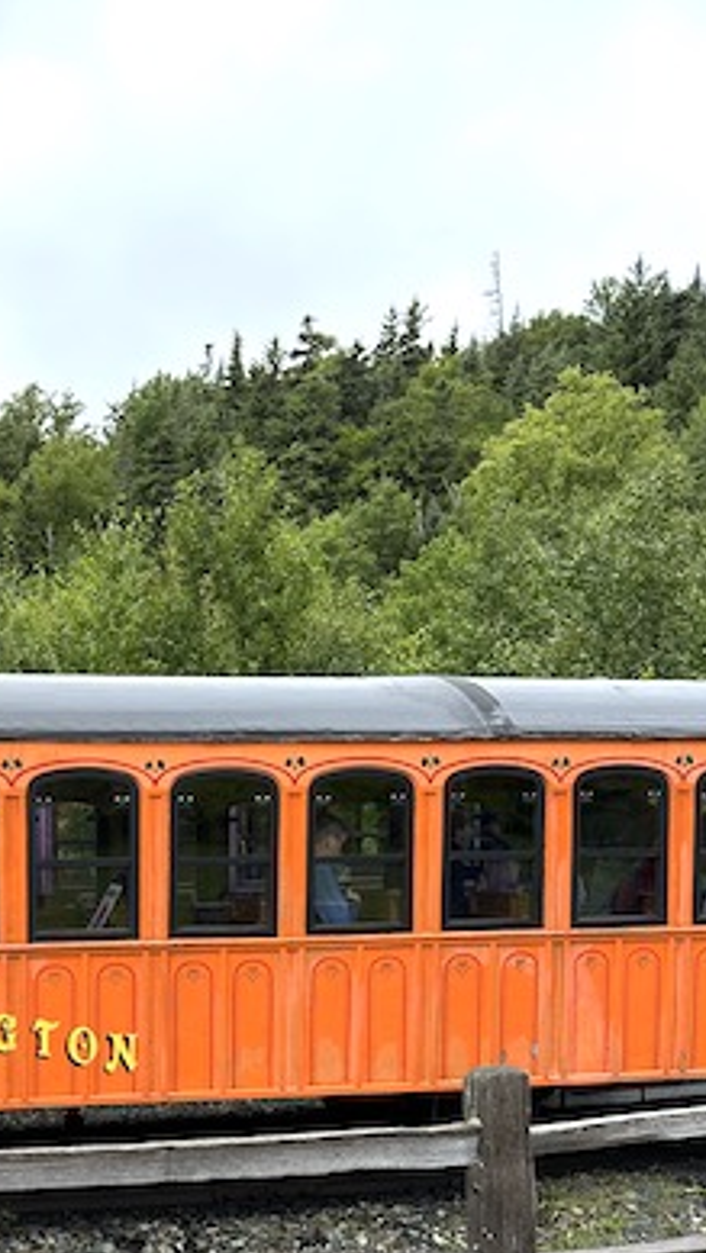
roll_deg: -2.0
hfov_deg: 25.9
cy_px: 970
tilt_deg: -3.4
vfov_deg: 45.4
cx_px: -48
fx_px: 1430
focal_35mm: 43
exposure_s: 1/277
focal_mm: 6.86
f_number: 1.78
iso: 80
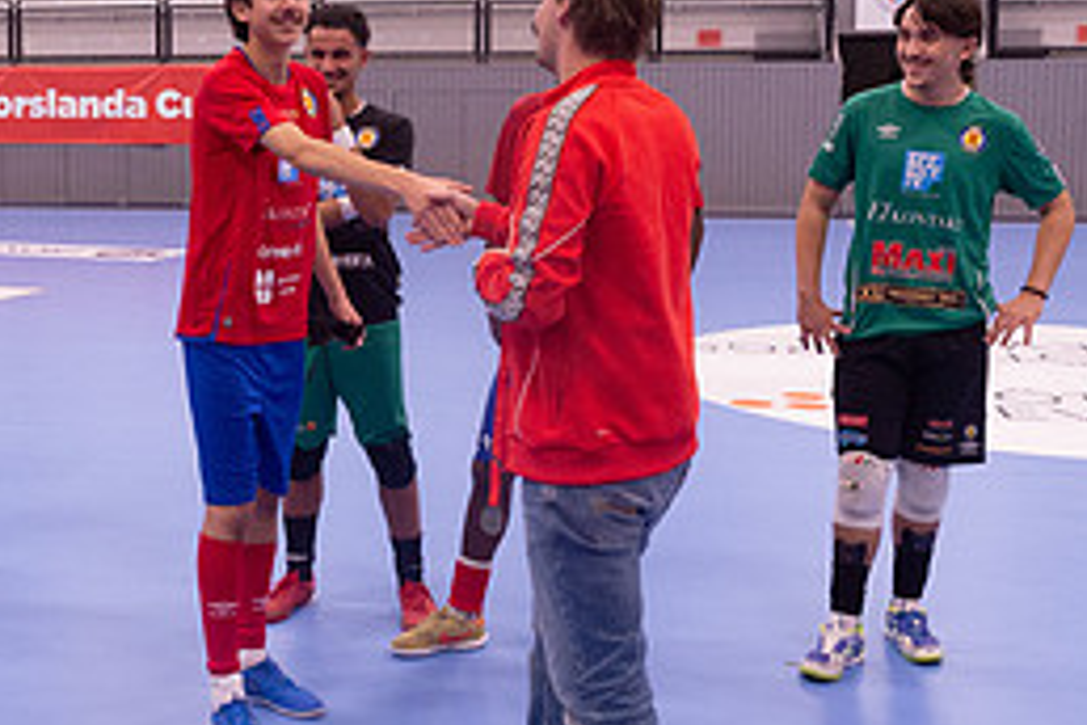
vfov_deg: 25.0
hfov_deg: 35.8
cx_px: 240
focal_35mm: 54
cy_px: 257
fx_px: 1630
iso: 2800
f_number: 5
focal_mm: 24
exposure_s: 1/250
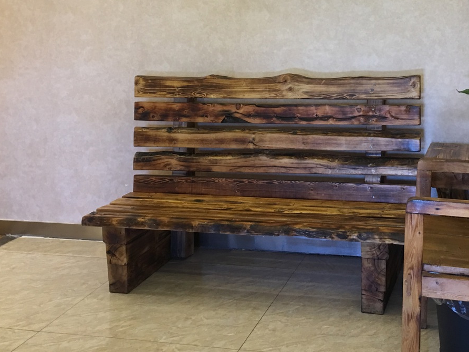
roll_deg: +1.4
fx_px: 732
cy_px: 66
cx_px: 304
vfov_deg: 26.5
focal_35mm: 54
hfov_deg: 35.3
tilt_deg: -4.1
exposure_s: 1/17
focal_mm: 4.15
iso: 50
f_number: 2.2
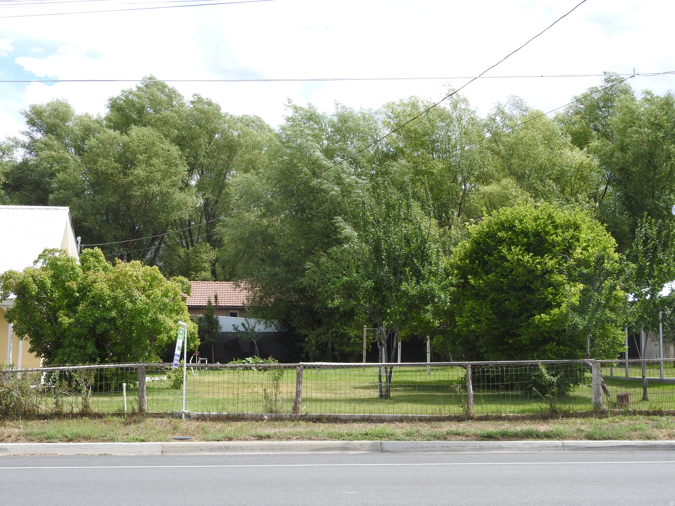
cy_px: 253
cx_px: 338
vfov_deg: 29.1
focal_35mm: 50
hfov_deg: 38.2
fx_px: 975
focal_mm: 9
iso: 100
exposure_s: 1/500
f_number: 4
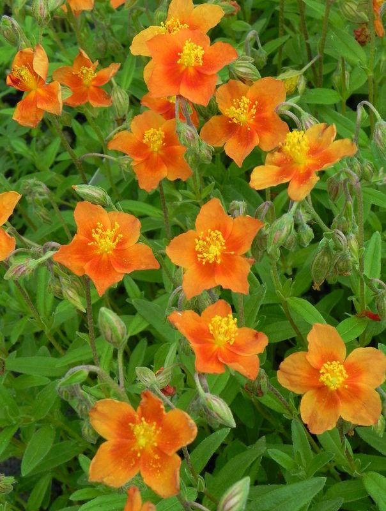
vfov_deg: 25.9
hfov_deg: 19.7
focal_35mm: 75
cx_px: 193
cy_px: 256
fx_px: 1110
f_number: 7.1
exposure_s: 1/80
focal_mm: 13.4
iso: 160
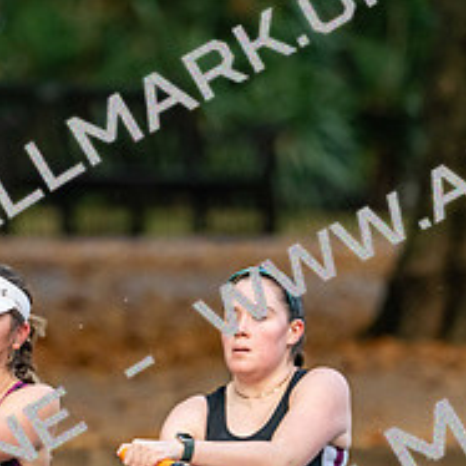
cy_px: 380
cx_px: 12
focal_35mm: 1052
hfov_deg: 1.7
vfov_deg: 1.7
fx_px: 16022
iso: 3200
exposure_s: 1/2500
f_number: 4.5
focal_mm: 400
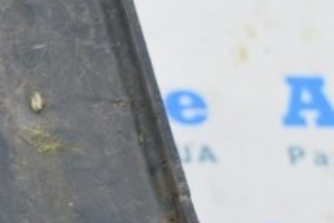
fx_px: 1915
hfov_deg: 9.3
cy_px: 238
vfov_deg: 6.6
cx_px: -359
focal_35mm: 206
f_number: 5.6
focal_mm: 29
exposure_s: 1/20
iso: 400
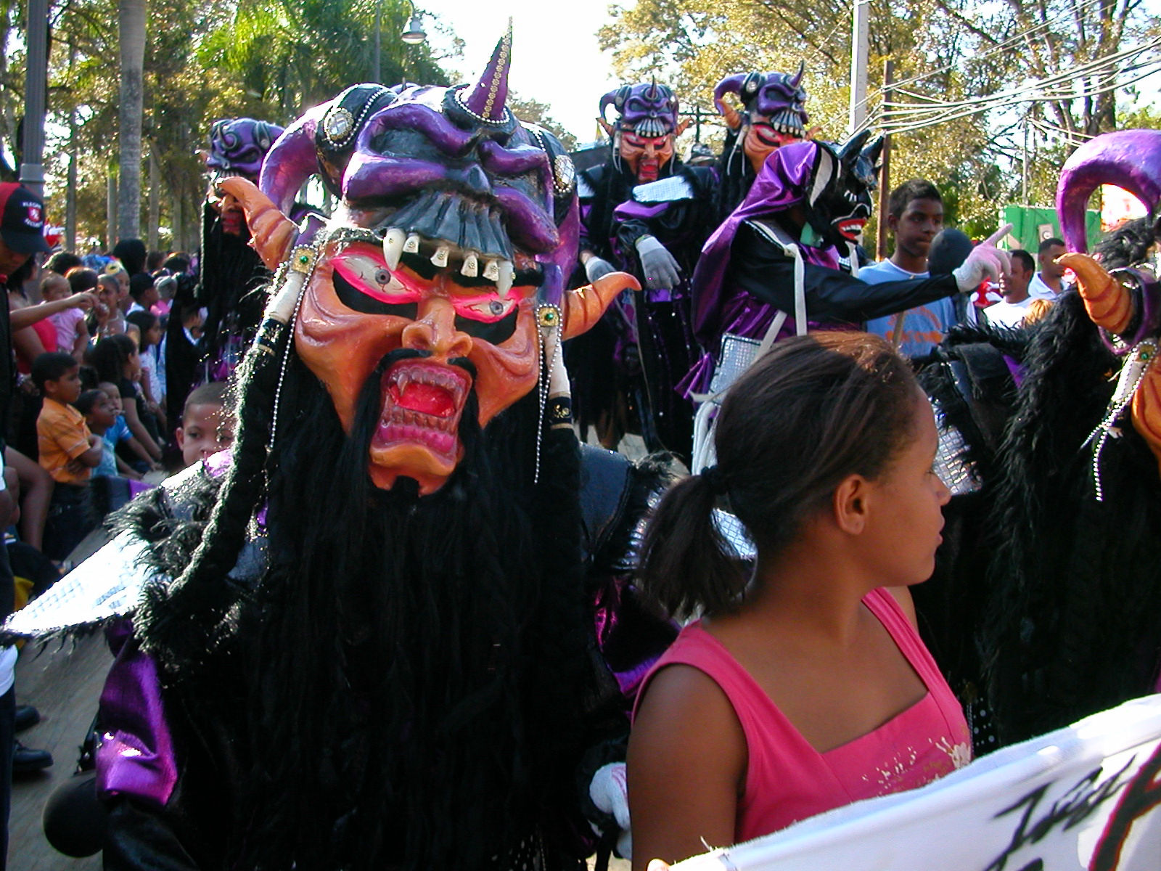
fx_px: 1241
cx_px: 580
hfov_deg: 50.1
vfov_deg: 38.7
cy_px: 436
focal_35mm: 37
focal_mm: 5.6
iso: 100
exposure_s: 1/241
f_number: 2.7
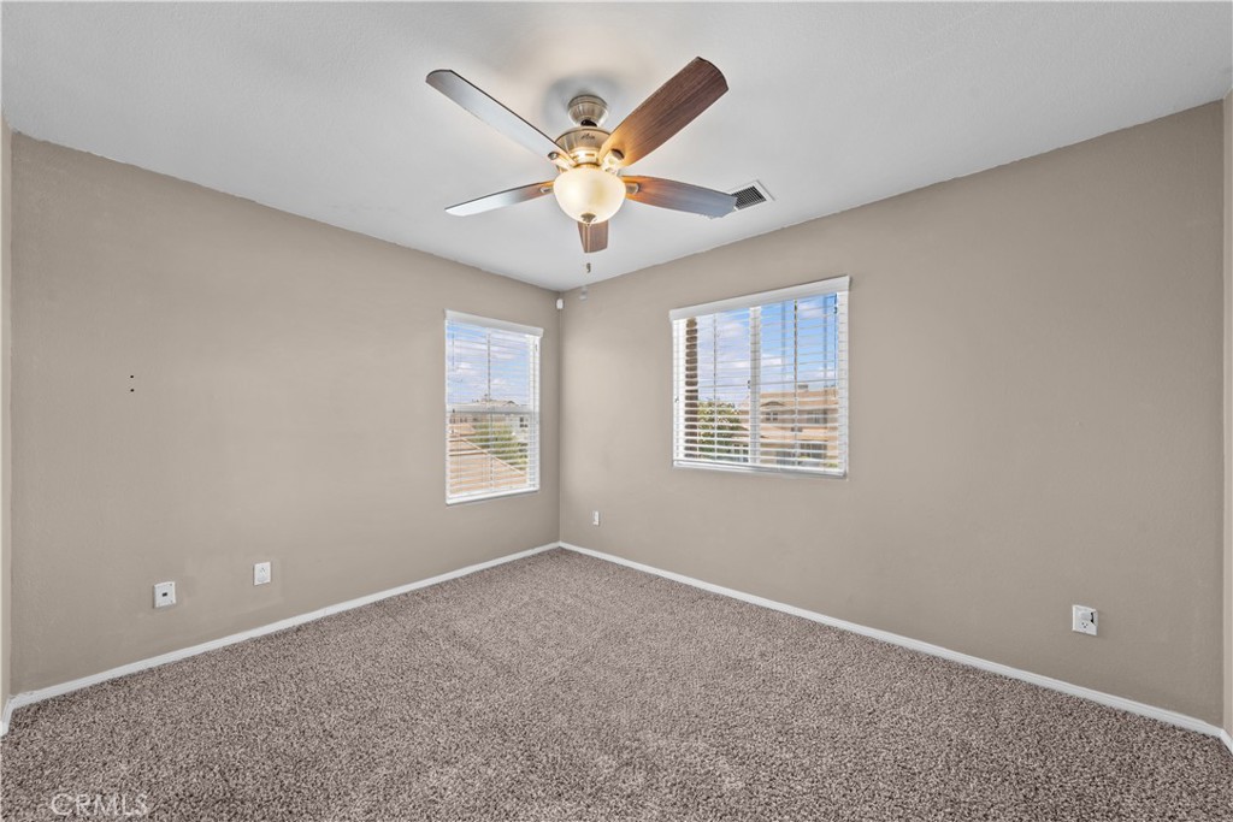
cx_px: 616
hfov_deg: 112.6
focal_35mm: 12
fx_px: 411
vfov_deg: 90.0
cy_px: 411
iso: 125
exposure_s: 1/3
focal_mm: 12
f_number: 9
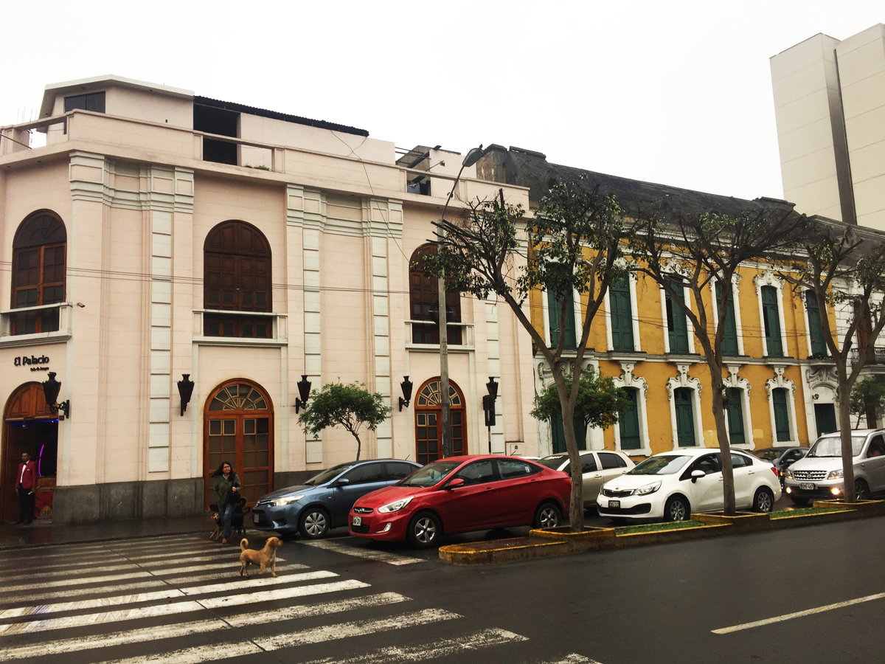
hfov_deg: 61.7
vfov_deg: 48.2
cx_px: 442
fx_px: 741
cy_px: 332
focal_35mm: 29
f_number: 2.2
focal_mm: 4.15
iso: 32
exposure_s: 1/143
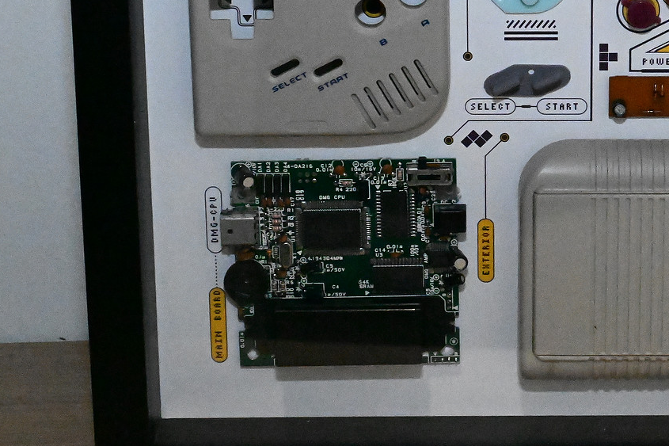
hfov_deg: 17.5
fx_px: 2155
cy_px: 13
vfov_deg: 11.7
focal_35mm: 116
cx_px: 567
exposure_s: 1/60
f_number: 20
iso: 25600
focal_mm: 49
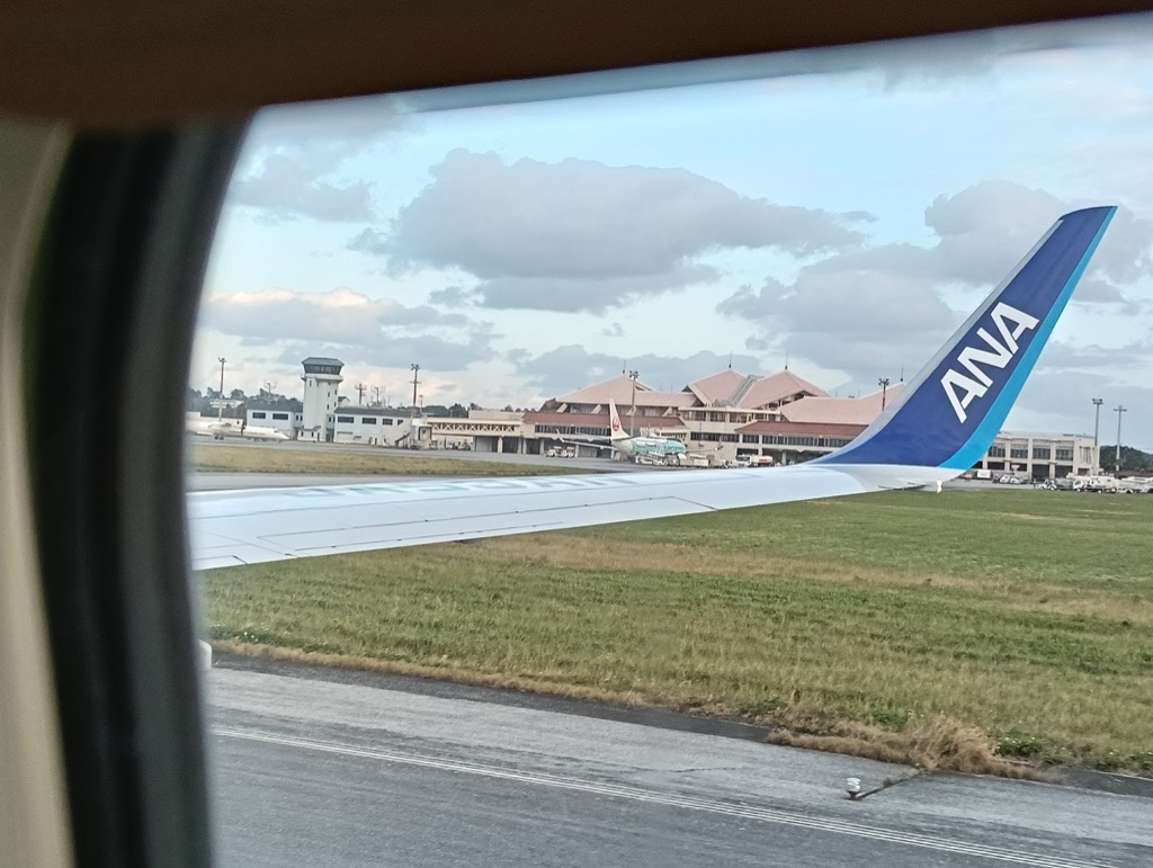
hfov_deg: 36.8
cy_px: 434
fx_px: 1734
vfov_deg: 28.1
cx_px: 576
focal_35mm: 52
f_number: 1.8
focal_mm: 3.98
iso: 80
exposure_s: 1/100
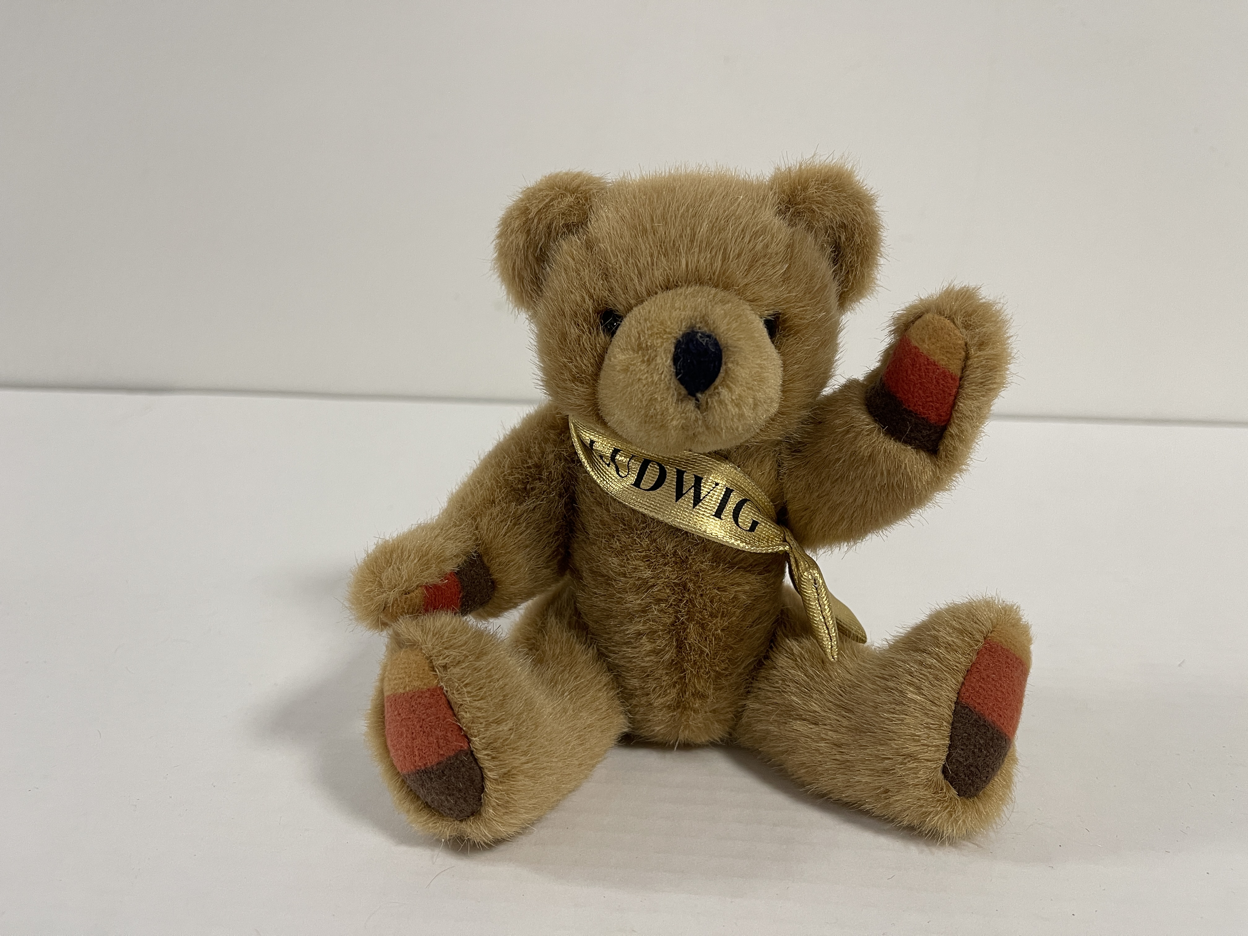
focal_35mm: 25
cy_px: 468
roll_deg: -1.3
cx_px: 624
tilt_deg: -13.8
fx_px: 901
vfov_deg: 54.9
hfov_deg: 69.4
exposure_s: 1/68
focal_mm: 5.1
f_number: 1.6
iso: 125
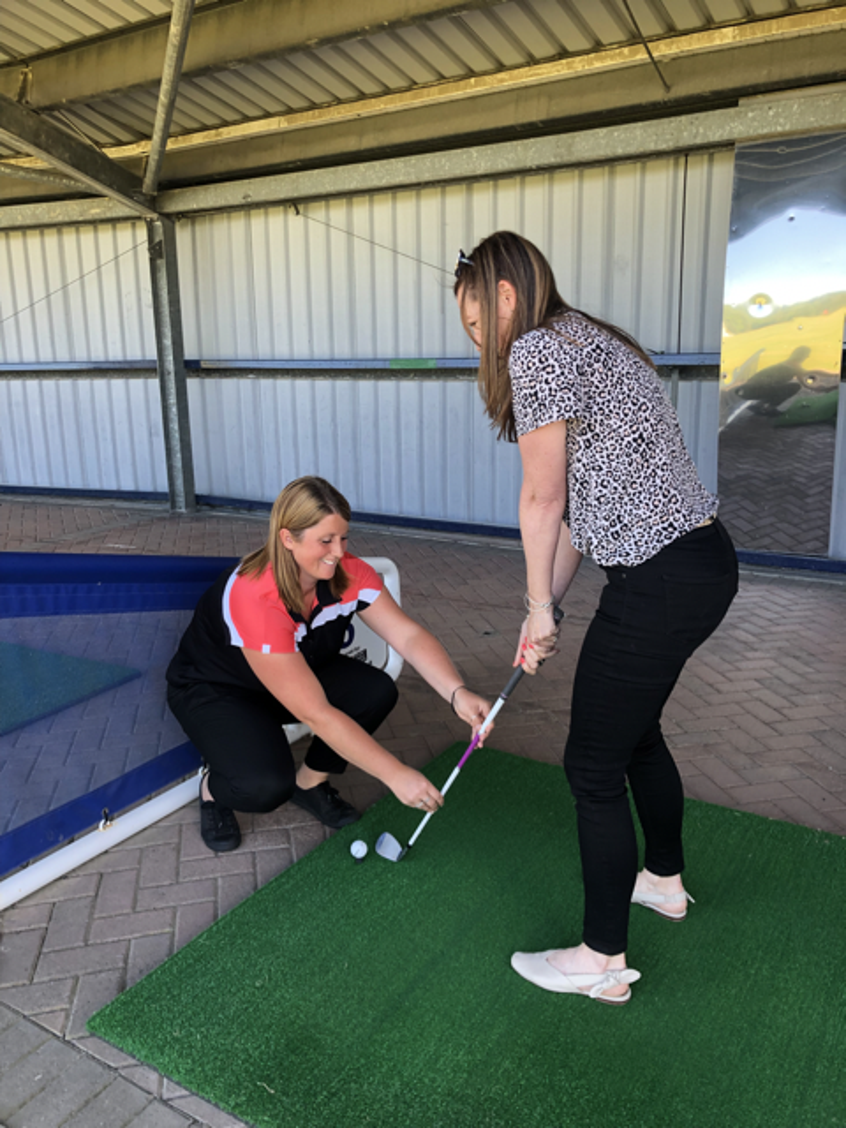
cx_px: 423
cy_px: 564
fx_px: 912
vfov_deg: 63.4
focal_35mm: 28
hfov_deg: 49.7
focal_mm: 4
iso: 32
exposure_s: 1/120
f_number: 1.8
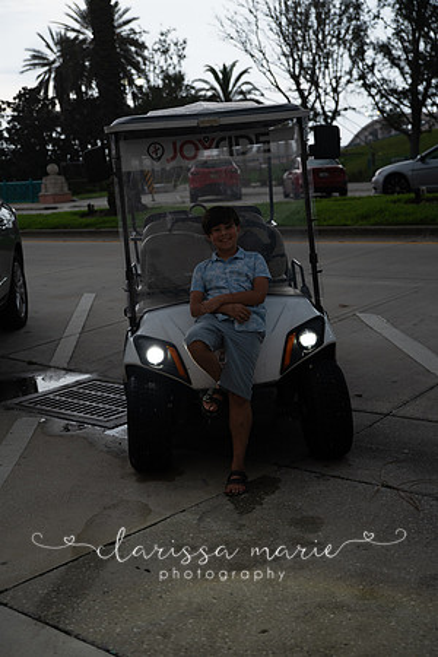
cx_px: 219
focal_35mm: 48
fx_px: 876
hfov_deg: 28.1
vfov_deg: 41.1
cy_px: 328
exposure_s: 1/200
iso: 320
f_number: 2.8
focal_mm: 48
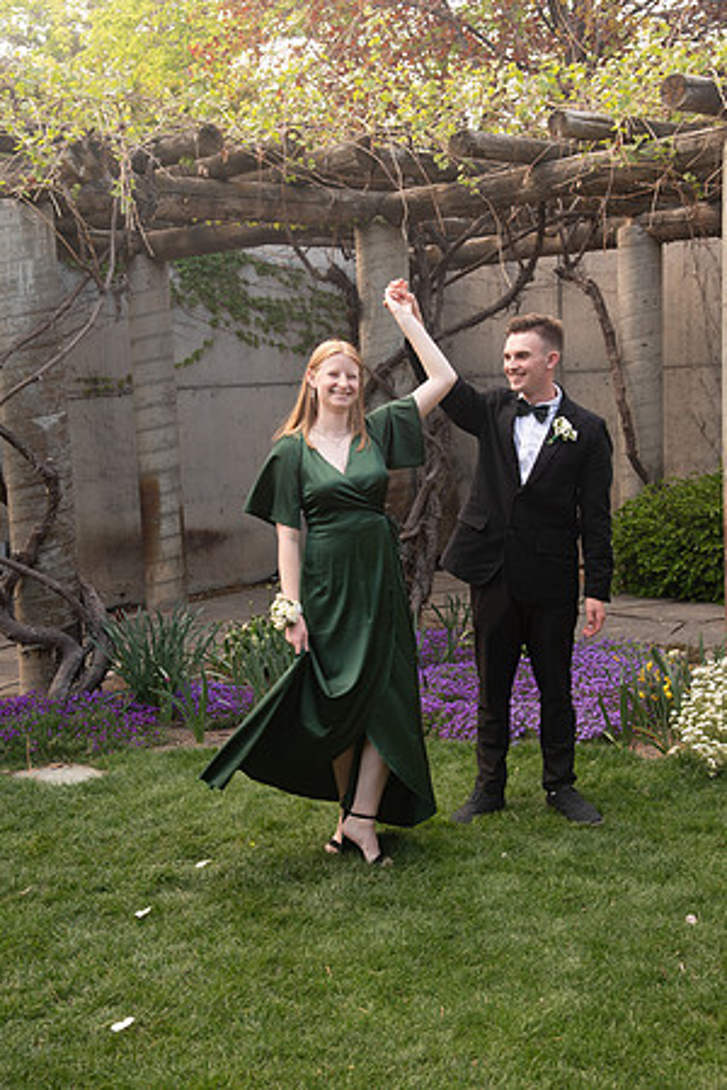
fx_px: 1393
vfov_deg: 42.7
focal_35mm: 46
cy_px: 545
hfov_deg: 29.2
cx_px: 364
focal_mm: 46
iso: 500
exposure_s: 1/125
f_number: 5.6
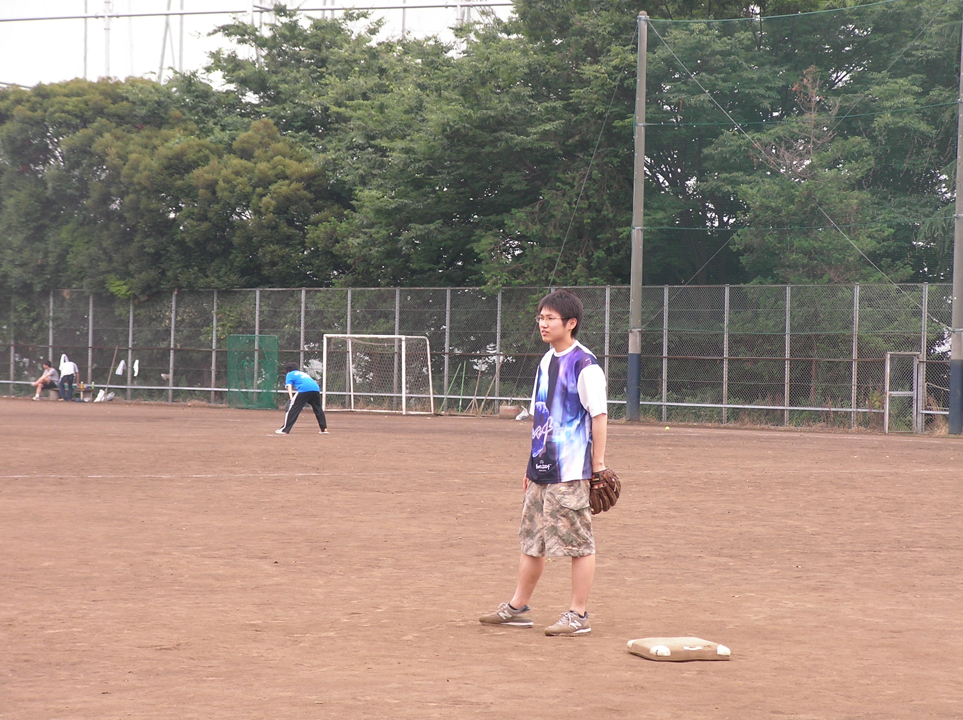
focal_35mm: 110
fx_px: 3058
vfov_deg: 13.4
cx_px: 482
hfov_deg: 17.9
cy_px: 360
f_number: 4
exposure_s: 1/188
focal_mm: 16.8
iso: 50
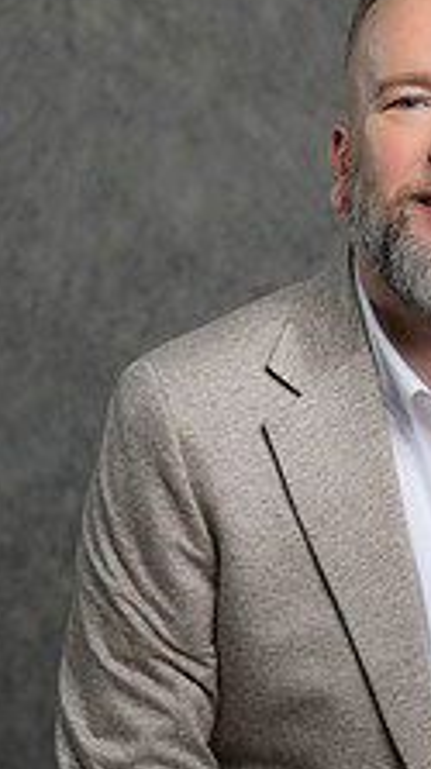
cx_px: 490
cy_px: 500
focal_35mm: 180
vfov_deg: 12.0
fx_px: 3667
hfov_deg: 6.7
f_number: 5
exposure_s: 1/200
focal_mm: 85
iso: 125
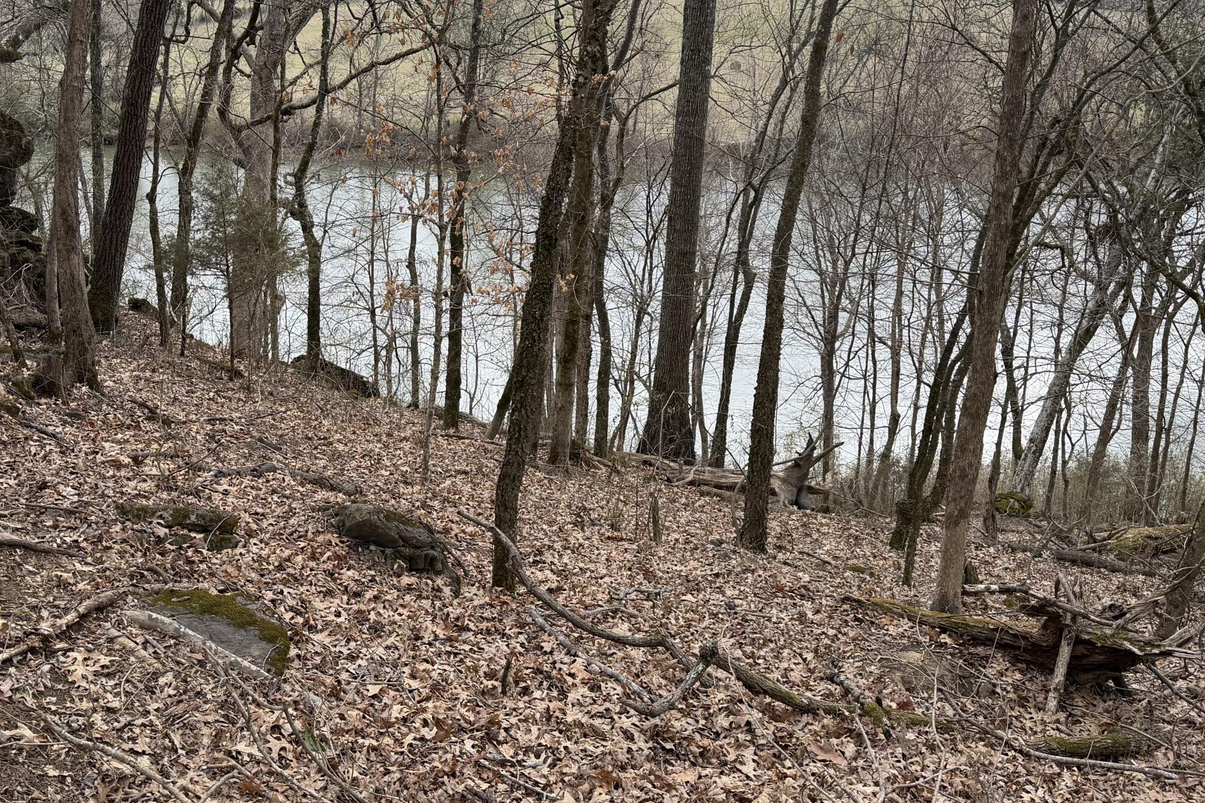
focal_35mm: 37
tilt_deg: -16.8
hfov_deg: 51.2
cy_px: 345
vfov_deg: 35.9
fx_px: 1238
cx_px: 433
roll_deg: +1.3
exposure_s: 1/715
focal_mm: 6.76
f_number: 1.78
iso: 100
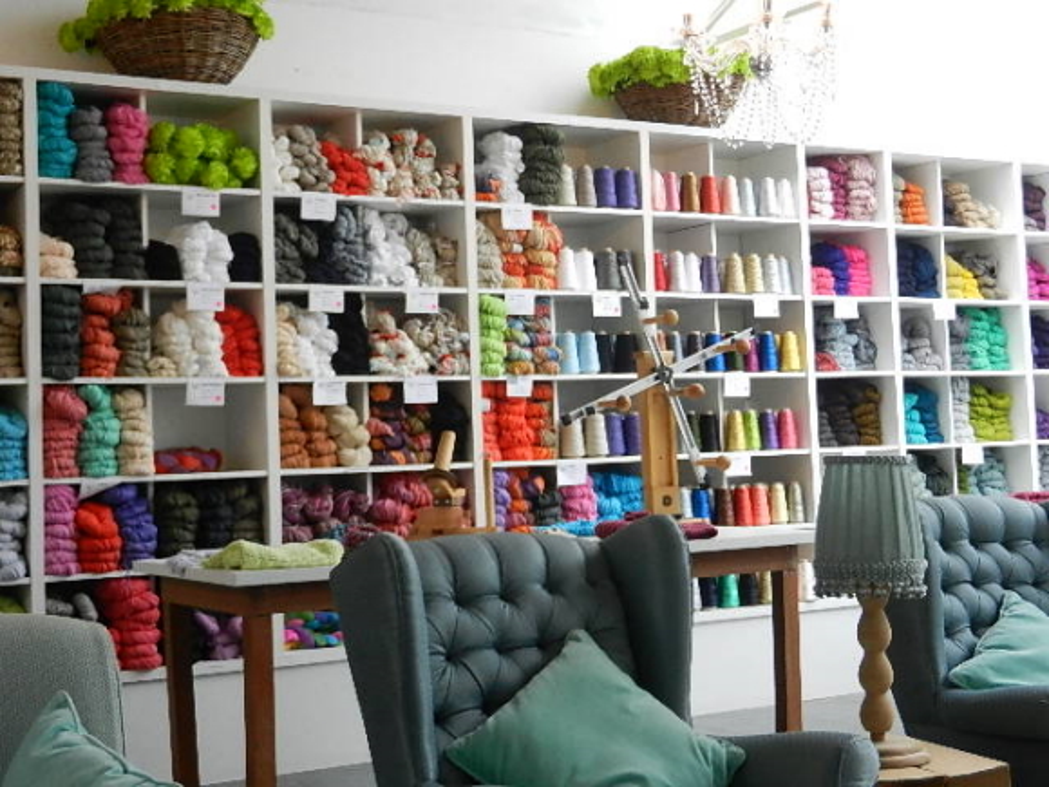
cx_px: 524
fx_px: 1606
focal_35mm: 53
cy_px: 394
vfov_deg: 27.5
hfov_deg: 36.2
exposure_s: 1/60
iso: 640
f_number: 4.4
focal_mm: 9.4
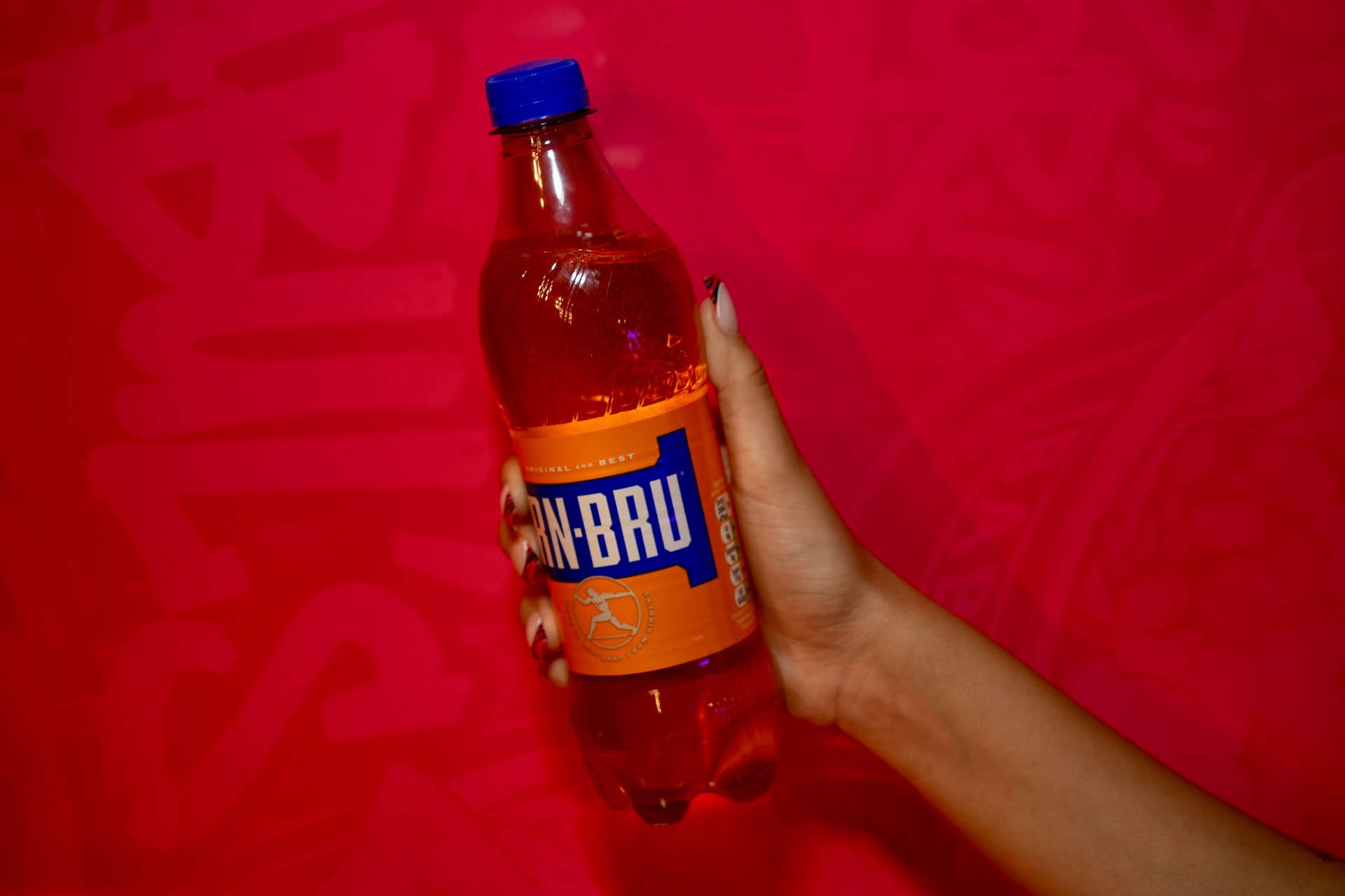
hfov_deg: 28.5
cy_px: 448
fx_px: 2652
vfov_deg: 19.2
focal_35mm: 71
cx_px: 672
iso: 800
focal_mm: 71
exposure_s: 1/80
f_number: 4
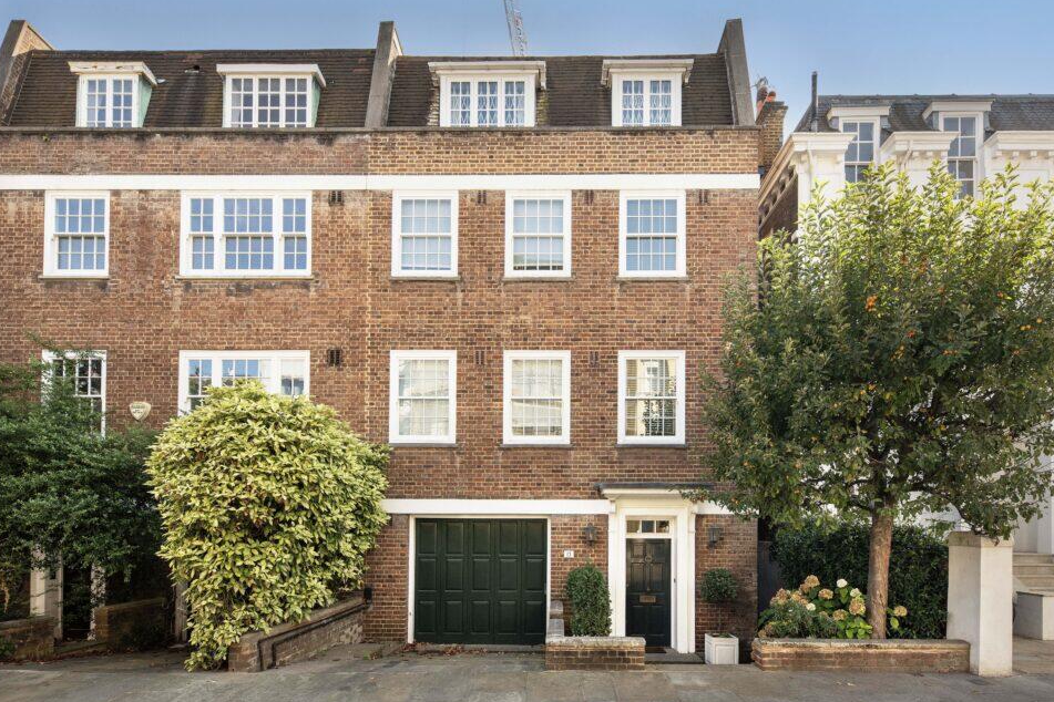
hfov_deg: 104.1
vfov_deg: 81.2
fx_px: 410
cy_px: 365
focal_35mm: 14
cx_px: 559
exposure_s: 1/250
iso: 400
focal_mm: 13
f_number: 8
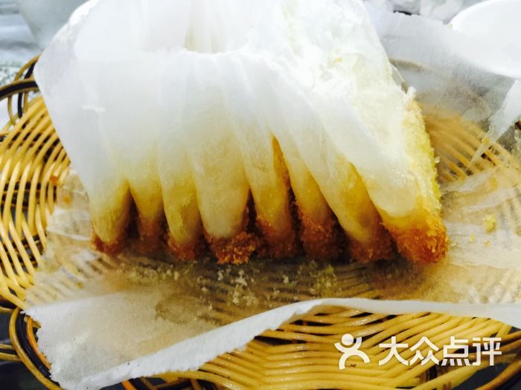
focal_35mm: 29
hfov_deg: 61.7
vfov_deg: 48.2
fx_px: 436
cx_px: 260
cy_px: 195
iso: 125
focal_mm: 4.15
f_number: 2.2
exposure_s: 1/8
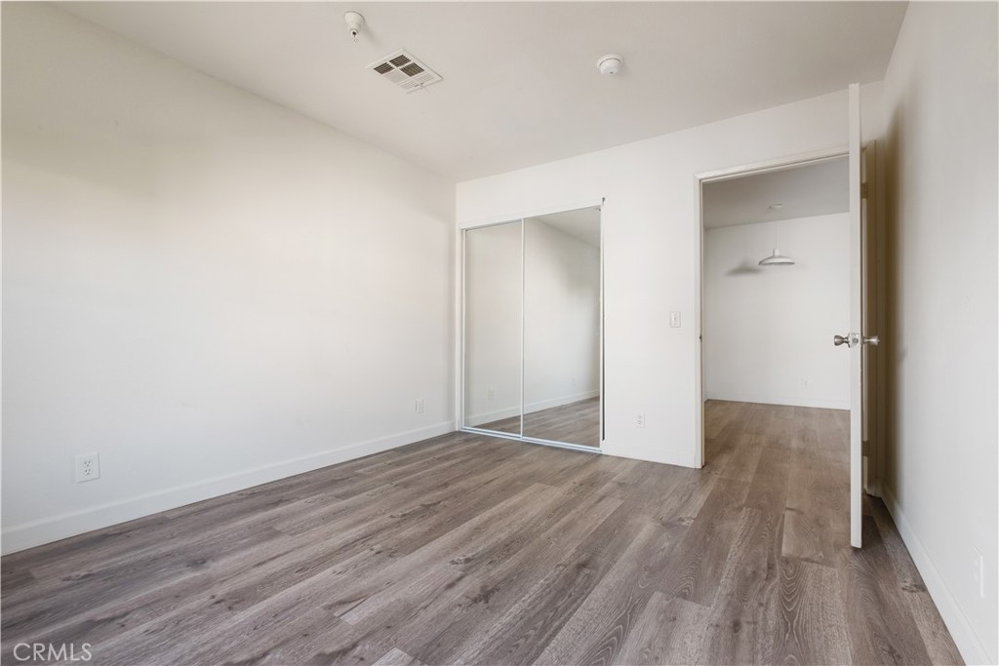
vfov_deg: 77.3
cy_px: 333
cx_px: 500
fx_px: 416
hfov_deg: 100.4
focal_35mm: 15
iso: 250
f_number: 8
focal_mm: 10
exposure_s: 1/2
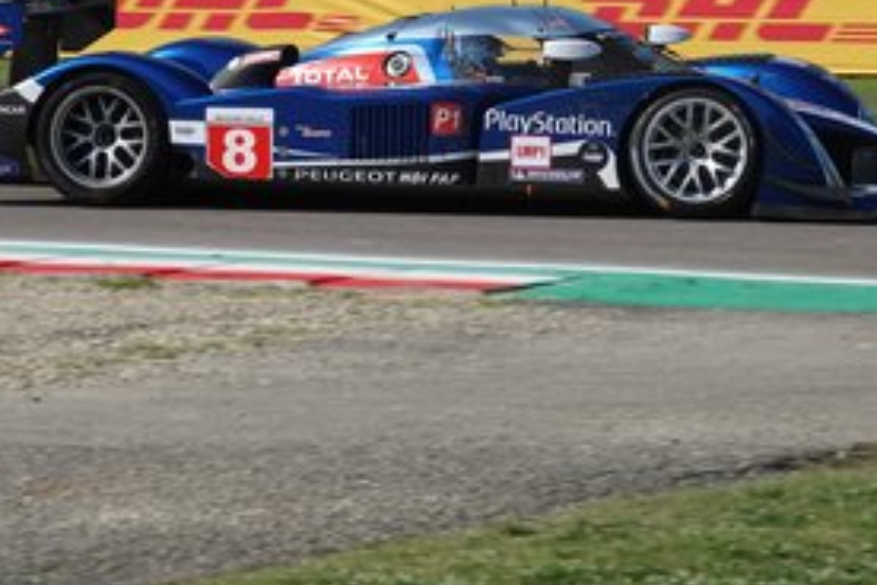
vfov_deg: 5.5
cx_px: 407
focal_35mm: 251
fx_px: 6114
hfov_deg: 8.2
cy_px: 127
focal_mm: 56.39
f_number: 5
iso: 100
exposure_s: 1/800
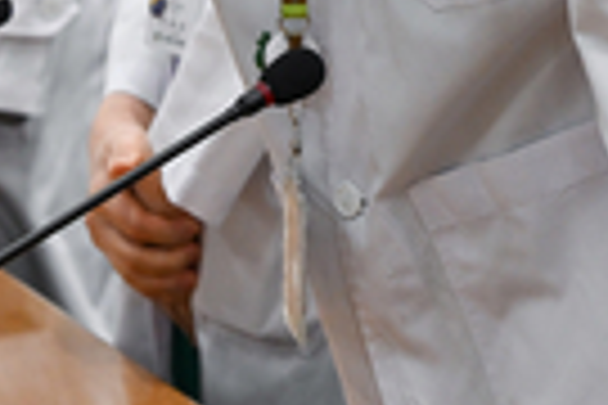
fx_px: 5590
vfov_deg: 4.1
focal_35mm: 331
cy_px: -416
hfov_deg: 6.1
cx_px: -396
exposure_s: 1/320
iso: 2000
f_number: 4.5
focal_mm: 80
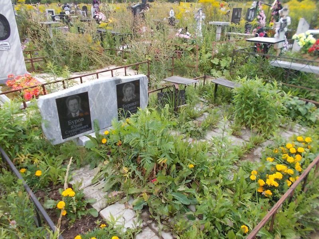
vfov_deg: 53.1
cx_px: 160
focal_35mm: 26
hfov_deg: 67.3
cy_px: 120
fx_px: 240
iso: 80
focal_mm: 4.6
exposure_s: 1/100
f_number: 3.2
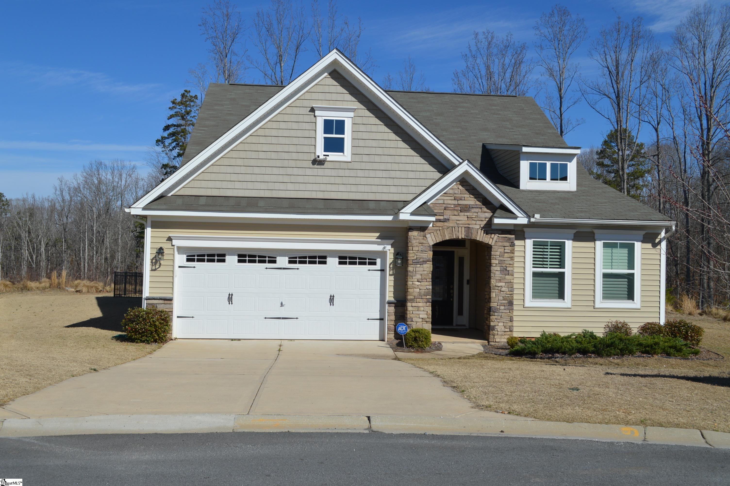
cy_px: 243
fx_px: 669
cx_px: 365
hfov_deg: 57.3
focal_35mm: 33
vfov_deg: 39.9
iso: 100
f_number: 9
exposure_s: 1/320
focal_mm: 22
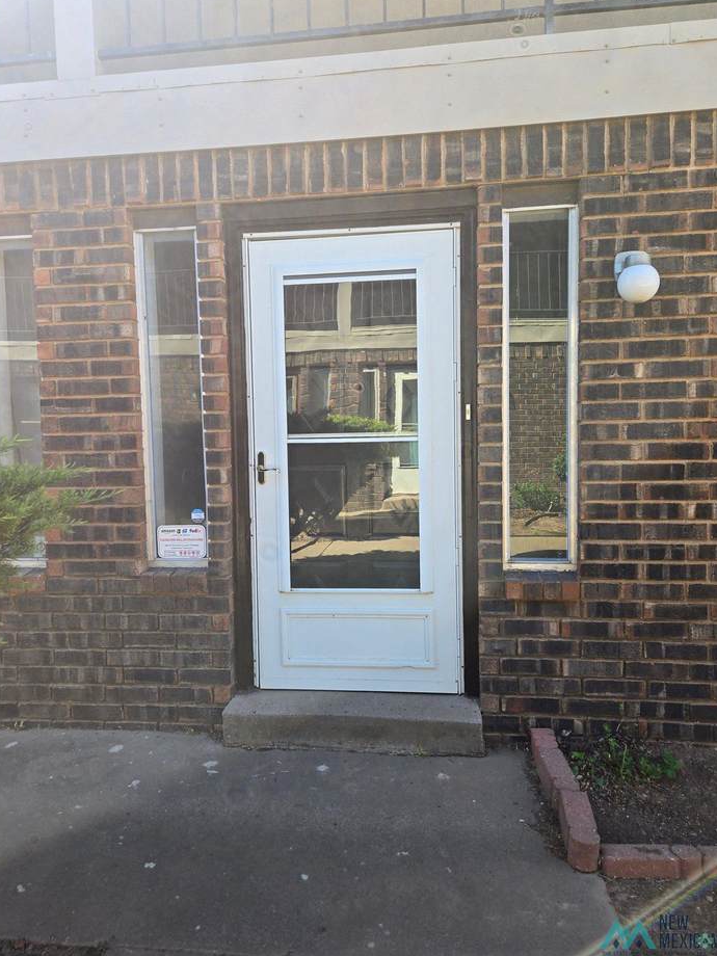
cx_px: 365
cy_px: 458
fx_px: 663
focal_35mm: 24
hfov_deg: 56.8
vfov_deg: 71.6
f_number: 1.8
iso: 25
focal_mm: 5.4
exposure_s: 1/225
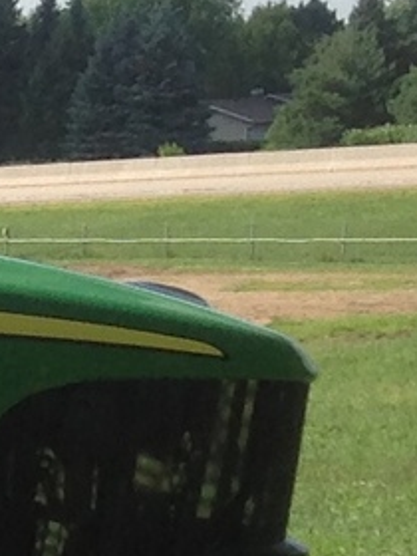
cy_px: 808
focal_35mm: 256
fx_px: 4112
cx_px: -1189
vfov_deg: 7.6
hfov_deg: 5.2
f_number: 2.4
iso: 50
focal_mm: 4.28
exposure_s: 1/1259
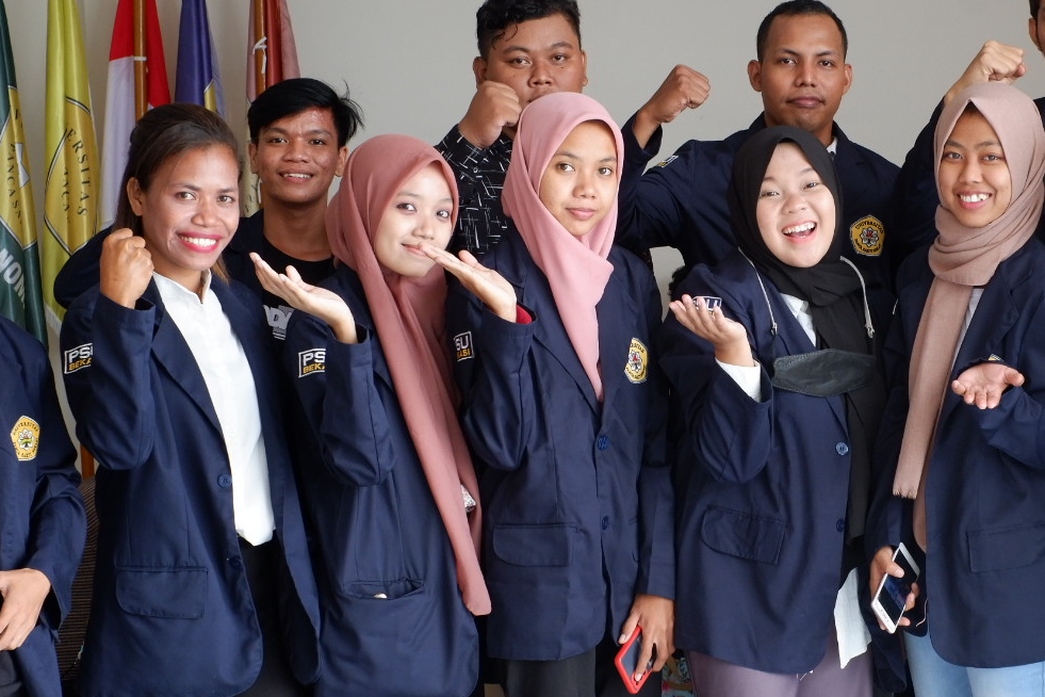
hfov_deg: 21.1
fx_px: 2786
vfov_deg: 14.2
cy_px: 388
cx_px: 730
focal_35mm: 96
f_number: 5.6
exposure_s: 1/80
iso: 800
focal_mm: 35
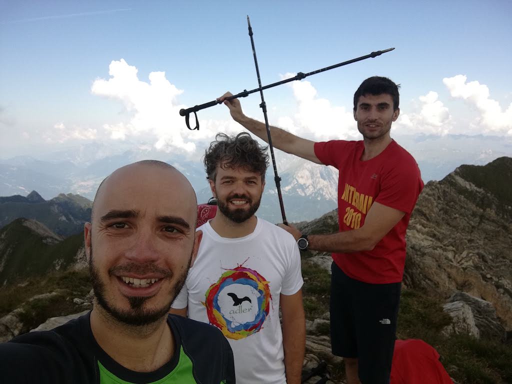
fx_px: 399
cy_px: 192
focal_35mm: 27
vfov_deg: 51.4
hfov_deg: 65.3
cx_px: 256
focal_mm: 2.82
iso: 50
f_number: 2
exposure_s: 1/638
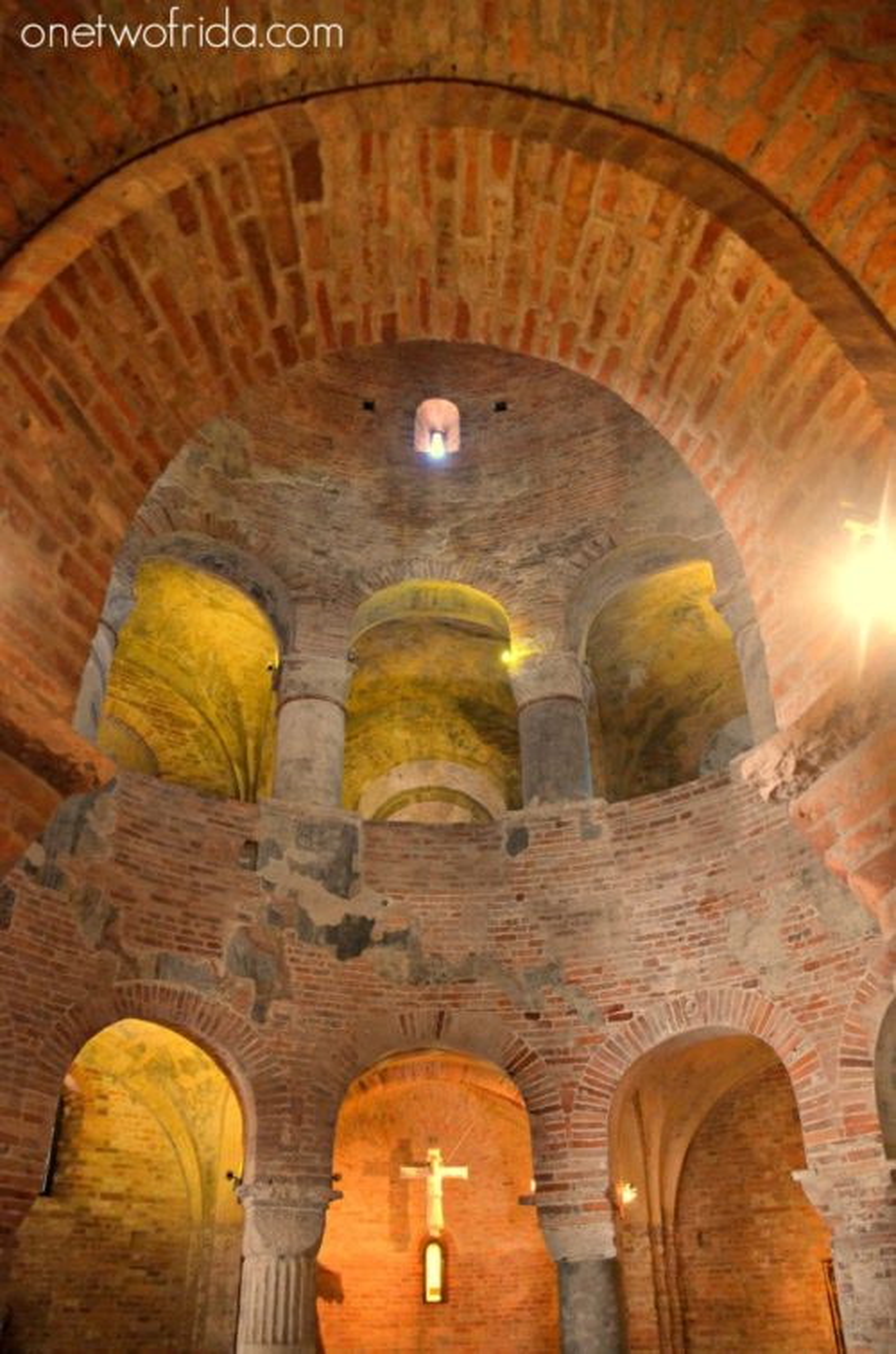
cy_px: 677
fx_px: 1013
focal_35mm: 27
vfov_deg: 67.5
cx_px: 448
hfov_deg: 47.7
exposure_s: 1/30
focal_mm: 18
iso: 3200
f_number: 3.5
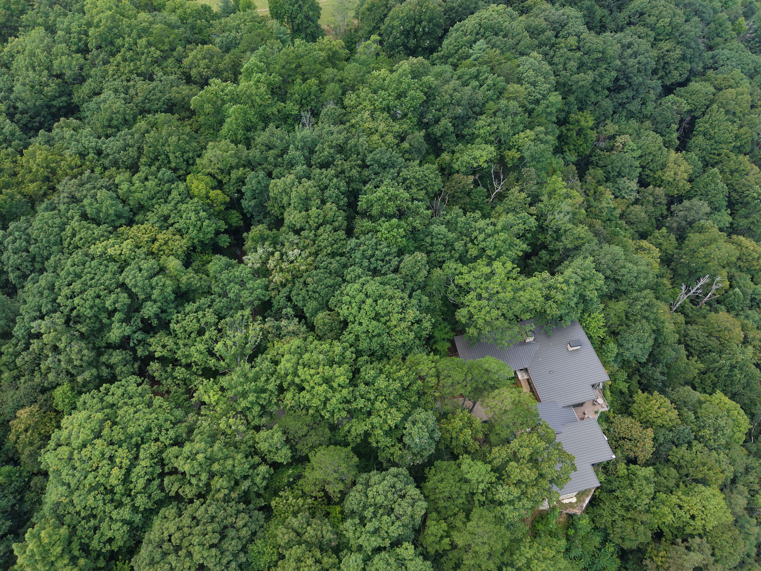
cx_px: 380
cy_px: 286
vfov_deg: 56.8
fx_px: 528
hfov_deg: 71.6
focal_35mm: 24
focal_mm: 8.67
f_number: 1.8
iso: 100
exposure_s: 1/500
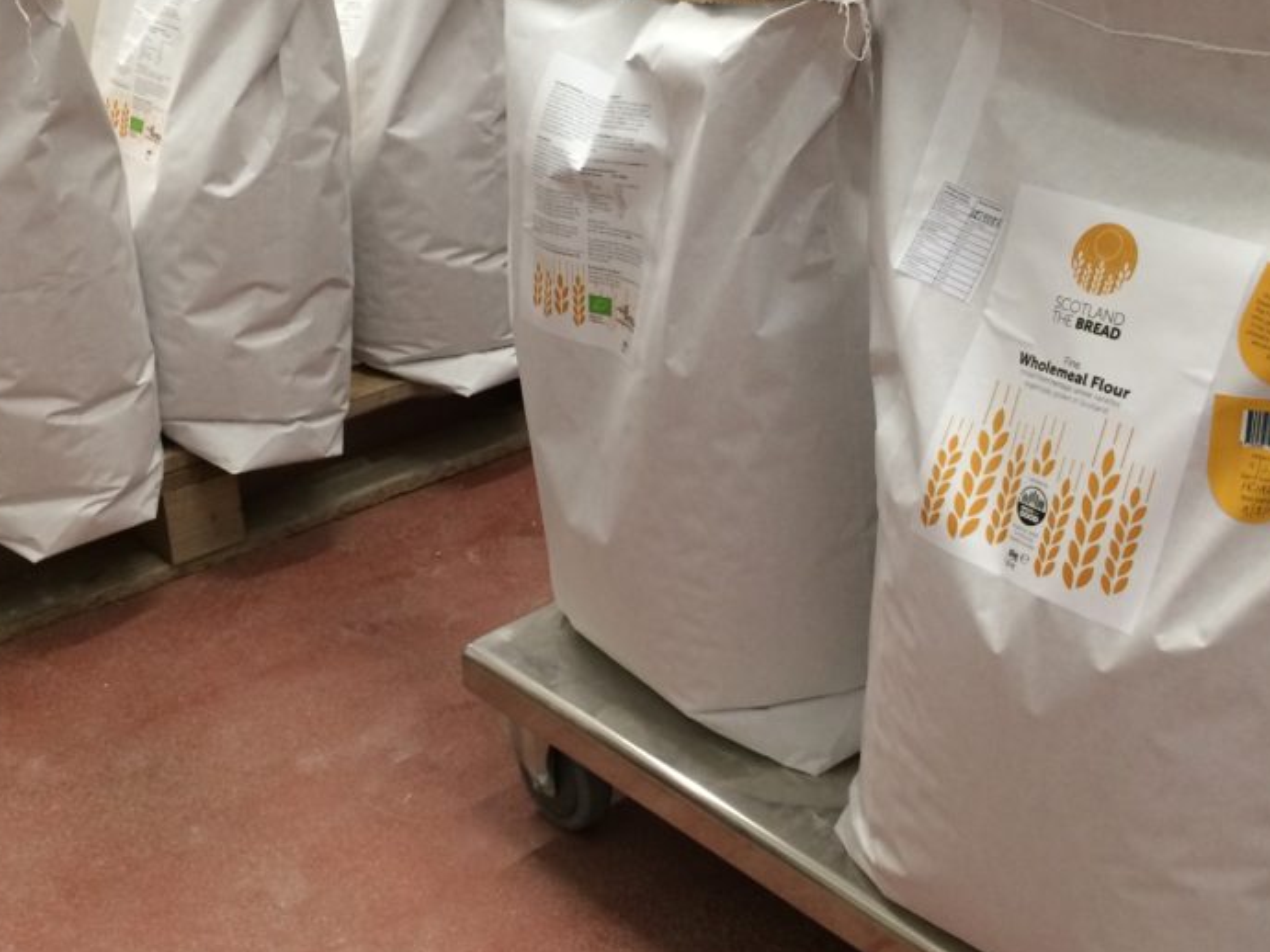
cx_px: 649
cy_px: 371
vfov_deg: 33.5
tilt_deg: -21.9
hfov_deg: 43.9
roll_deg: +1.8
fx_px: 1577
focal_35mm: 43
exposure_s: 1/33
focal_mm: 4.15
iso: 160
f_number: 2.2
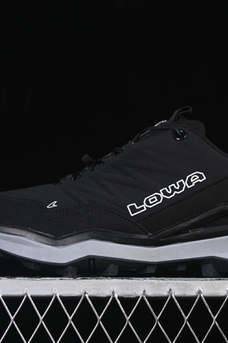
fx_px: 1073
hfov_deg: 12.1
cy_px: 172
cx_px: 151
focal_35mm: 113
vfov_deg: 18.1
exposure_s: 1/60
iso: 160
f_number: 6.3
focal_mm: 50
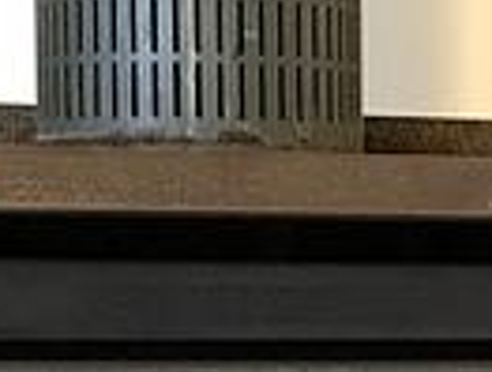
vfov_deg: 9.1
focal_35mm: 156
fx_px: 2223
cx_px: 751
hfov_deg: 12.0
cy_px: 693
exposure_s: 1/9
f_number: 1.8
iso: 100
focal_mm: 3.99
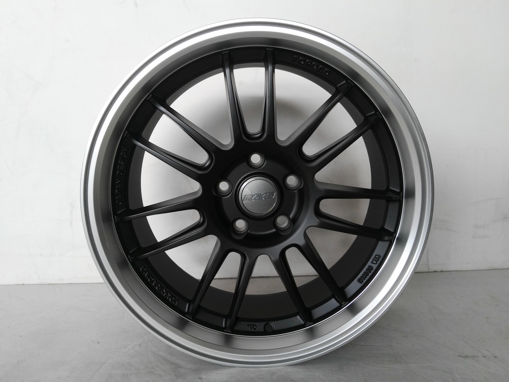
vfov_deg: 49.7
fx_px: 412
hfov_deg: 63.4
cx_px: 254
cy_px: 191
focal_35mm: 28
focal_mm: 2.96
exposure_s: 1/33
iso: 74
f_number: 2
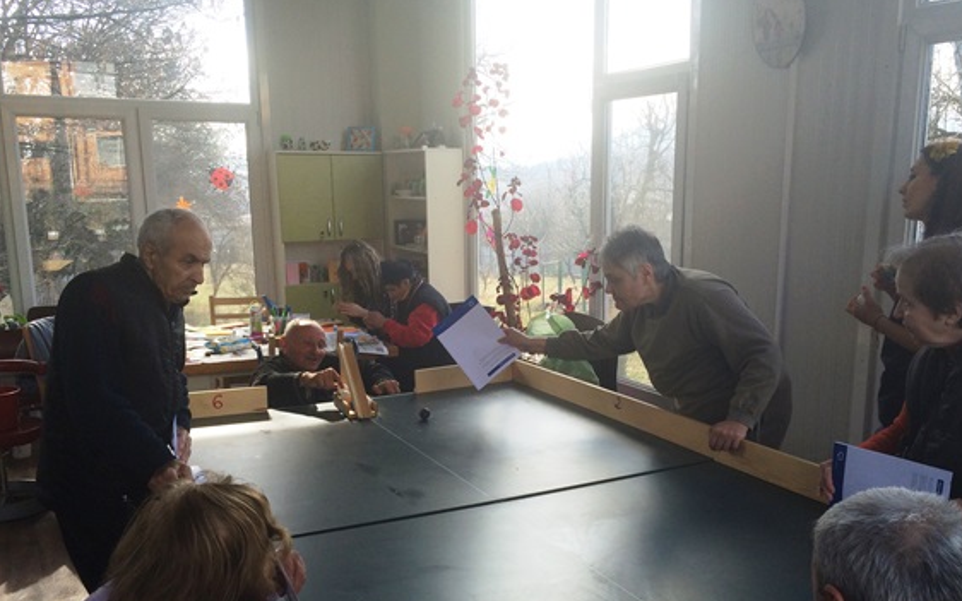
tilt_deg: -12.1
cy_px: 401
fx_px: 917
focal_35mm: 35
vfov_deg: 35.9
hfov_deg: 55.3
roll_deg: -0.2
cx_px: 519
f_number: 2.2
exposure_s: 1/227
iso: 32
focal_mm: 4.15
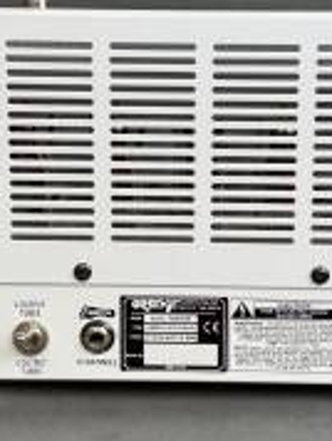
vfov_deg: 27.7
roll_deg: -0.7
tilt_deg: -11.0
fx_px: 893
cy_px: 183
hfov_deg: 21.0
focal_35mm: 70
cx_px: 198
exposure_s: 1/120
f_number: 1.78
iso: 80
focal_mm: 6.76
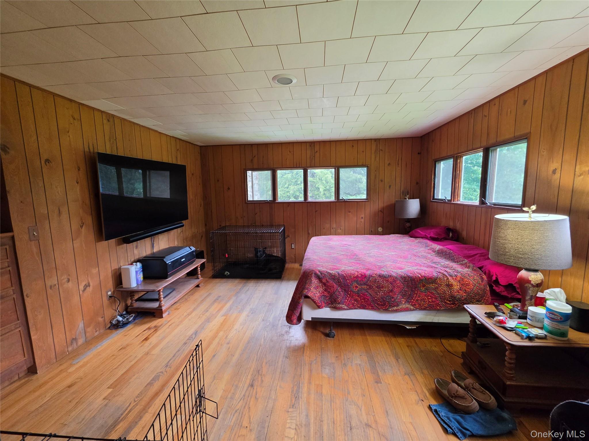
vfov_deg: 89.9
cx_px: 294
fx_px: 221
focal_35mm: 13
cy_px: 220
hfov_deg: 106.2
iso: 200
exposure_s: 1/60
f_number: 1.9
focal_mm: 2.2
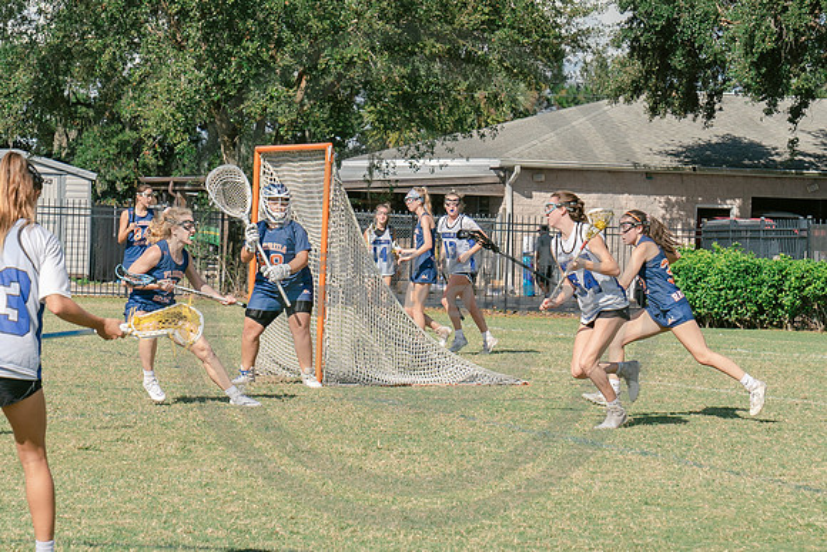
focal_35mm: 165
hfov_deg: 12.5
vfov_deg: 8.3
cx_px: 298
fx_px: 3781
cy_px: 251
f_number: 5.6
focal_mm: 70
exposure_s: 1/1250
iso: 250
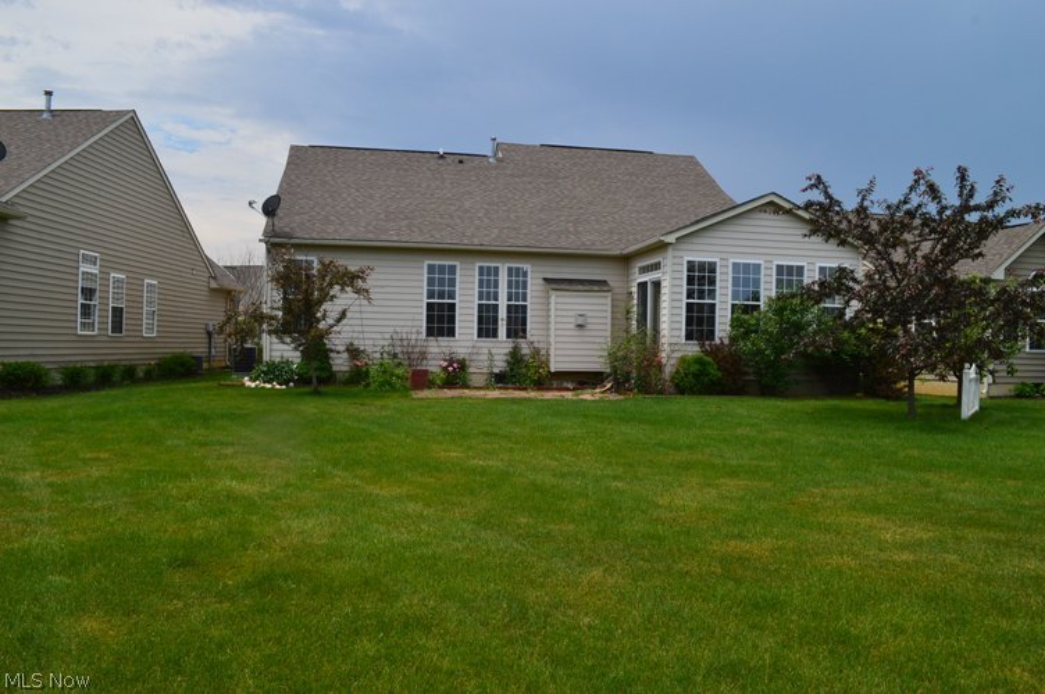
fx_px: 783
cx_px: 522
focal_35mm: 27
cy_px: 347
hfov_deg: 67.4
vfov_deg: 47.8
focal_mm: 18
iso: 400
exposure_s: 1/400
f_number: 11
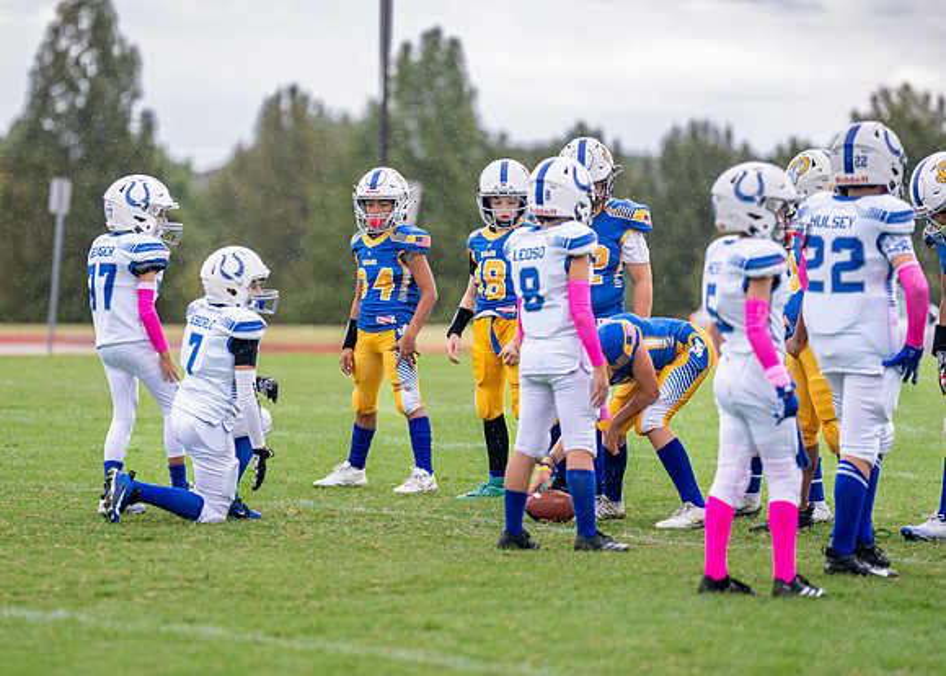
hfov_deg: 7.9
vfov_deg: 5.6
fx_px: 6844
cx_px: 355
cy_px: 294
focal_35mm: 255
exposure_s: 1/1600
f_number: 2.8
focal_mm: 200
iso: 400
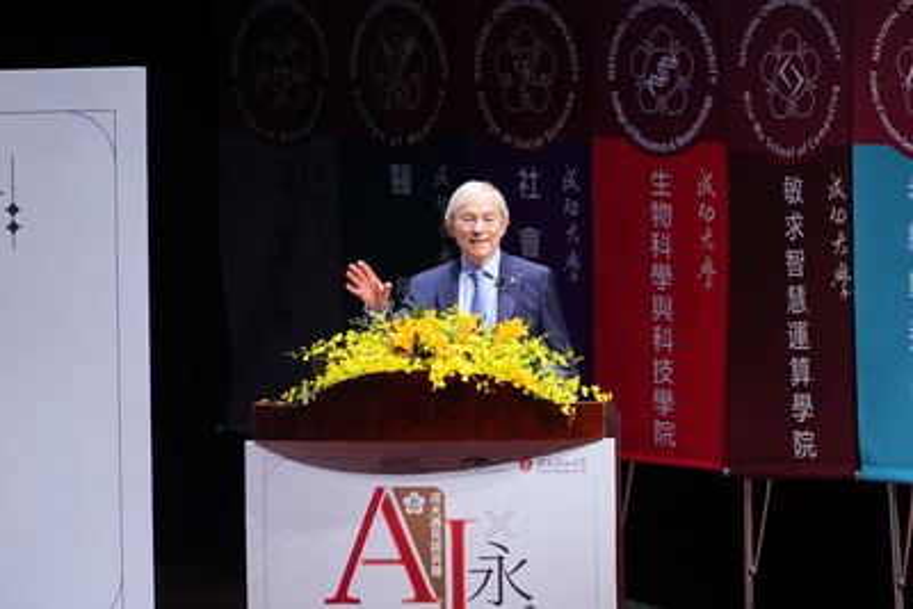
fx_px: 7611
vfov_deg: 4.6
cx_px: 456
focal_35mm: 300
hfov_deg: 6.9
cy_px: 304
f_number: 4
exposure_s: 1/200
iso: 1250
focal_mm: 200
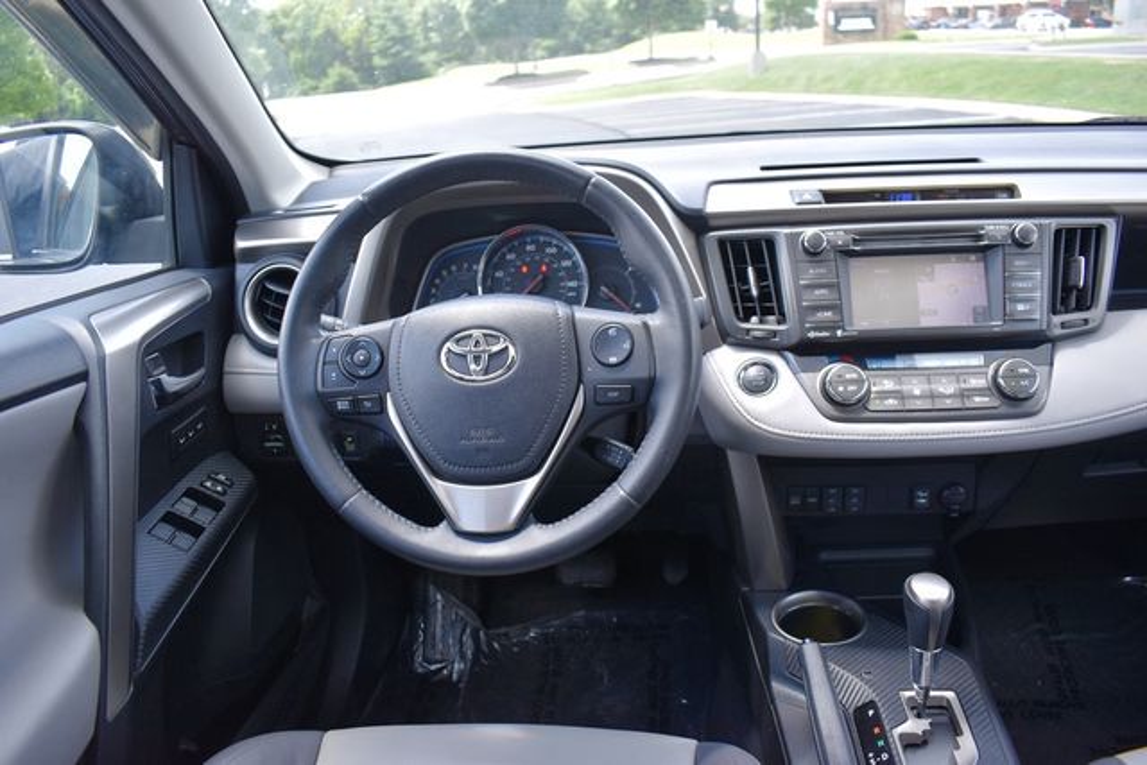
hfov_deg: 67.4
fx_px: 860
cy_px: 382
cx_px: 574
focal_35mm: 27
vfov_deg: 48.0
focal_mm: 18
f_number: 4.5
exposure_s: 1/250
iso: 400
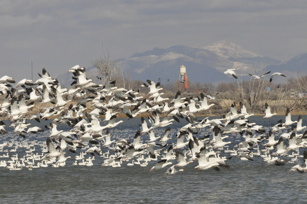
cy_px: 102
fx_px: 3194
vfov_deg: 3.7
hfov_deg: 5.5
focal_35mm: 375
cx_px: 154
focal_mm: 250
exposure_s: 1/2000
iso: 2000
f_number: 18
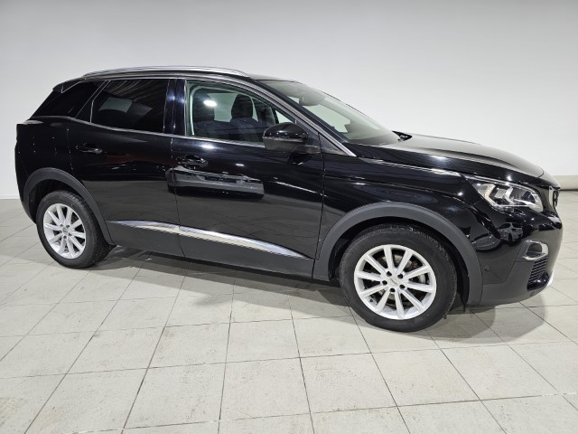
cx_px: 289
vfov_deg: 58.9
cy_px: 217
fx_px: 384
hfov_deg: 73.9
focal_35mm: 23
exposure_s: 1/100
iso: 160
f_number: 1.7
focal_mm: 6.3
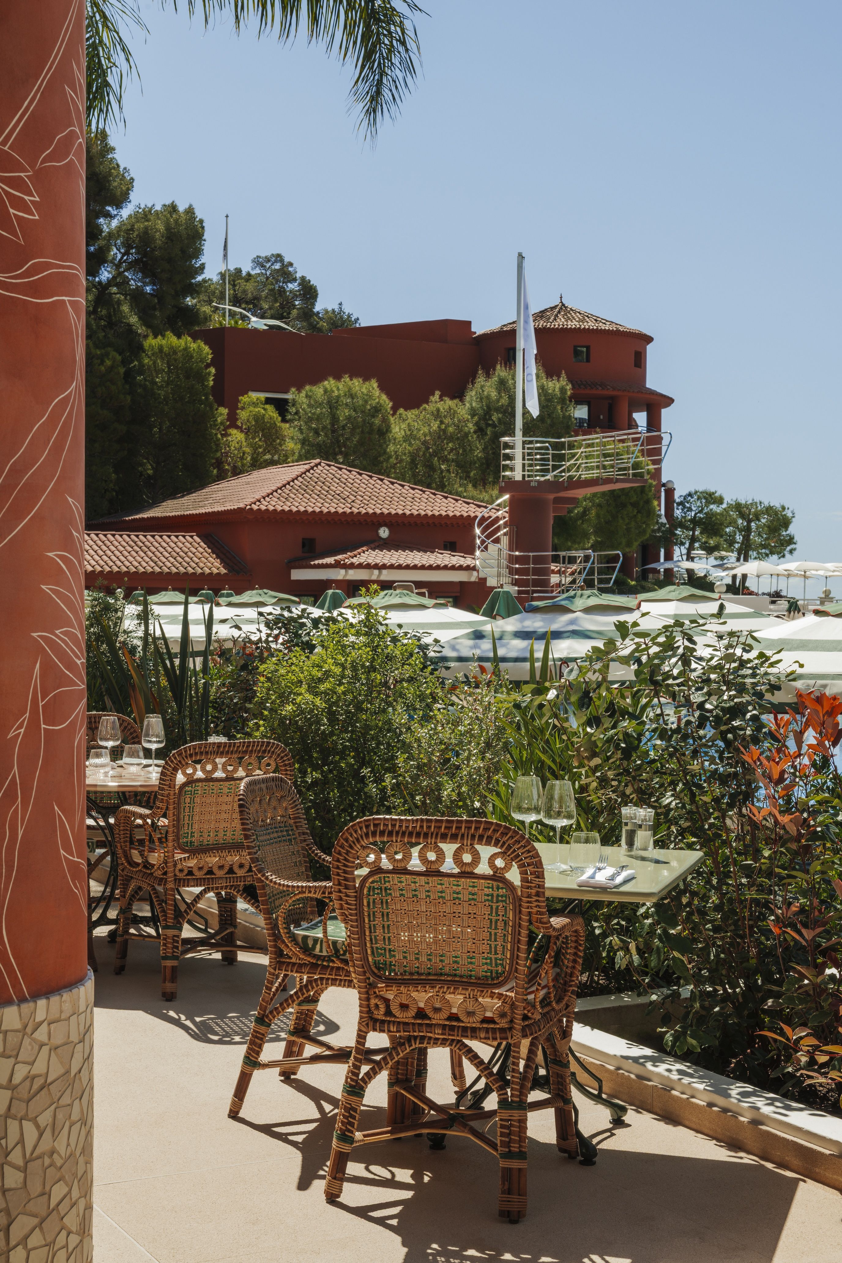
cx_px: 421
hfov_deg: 27.0
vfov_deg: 39.6
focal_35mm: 50
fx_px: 1754
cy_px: 632
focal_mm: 50
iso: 200
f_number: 14
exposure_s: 1/100
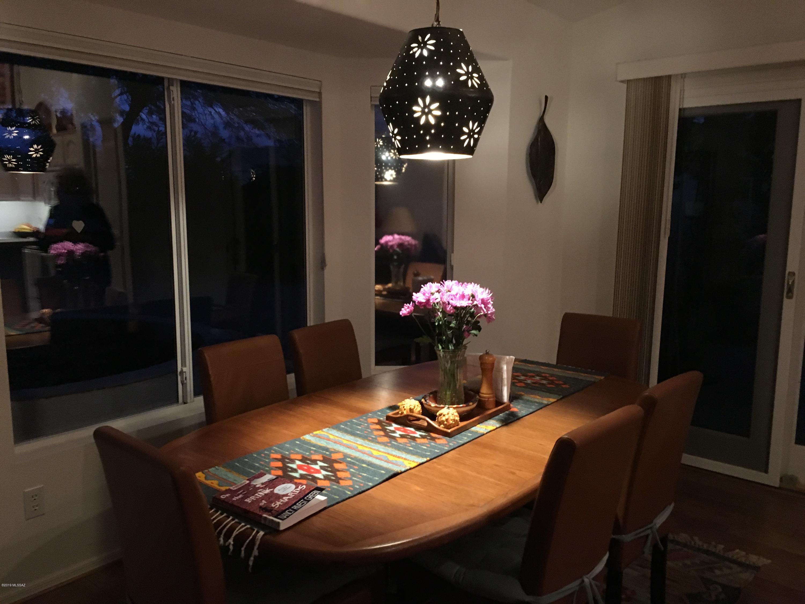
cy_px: 302
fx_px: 674
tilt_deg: -9.1
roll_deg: -1.0
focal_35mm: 29
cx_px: 402
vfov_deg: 48.2
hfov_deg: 61.7
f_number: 2.2
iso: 400
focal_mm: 4.15
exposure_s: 1/15
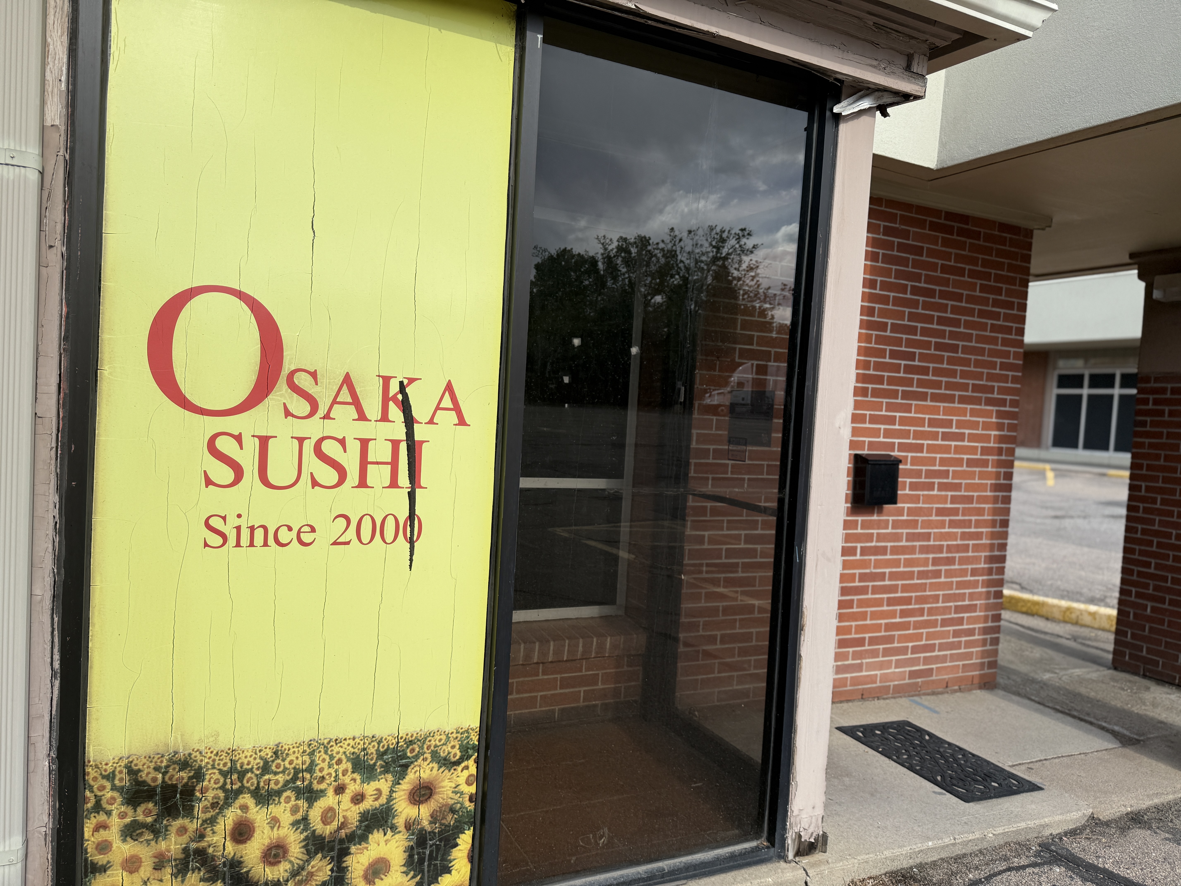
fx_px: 819
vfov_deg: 56.8
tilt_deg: -2.1
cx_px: 590
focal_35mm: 24
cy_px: 443
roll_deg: -3.7
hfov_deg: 71.6
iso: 80
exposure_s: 1/2703
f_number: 1.78
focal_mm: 6.76
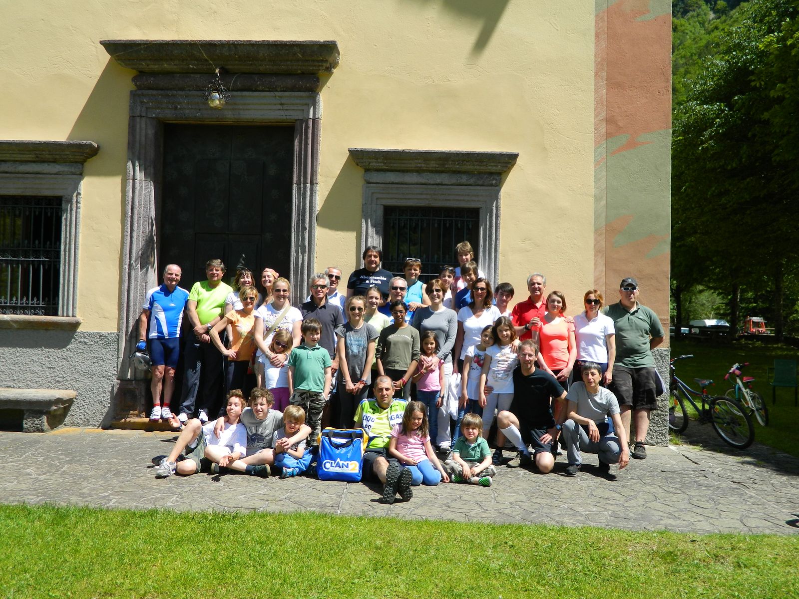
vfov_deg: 45.4
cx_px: 400
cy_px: 300
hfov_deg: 58.4
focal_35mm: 31
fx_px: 716
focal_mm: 5.6
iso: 80
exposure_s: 1/800
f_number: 3.2
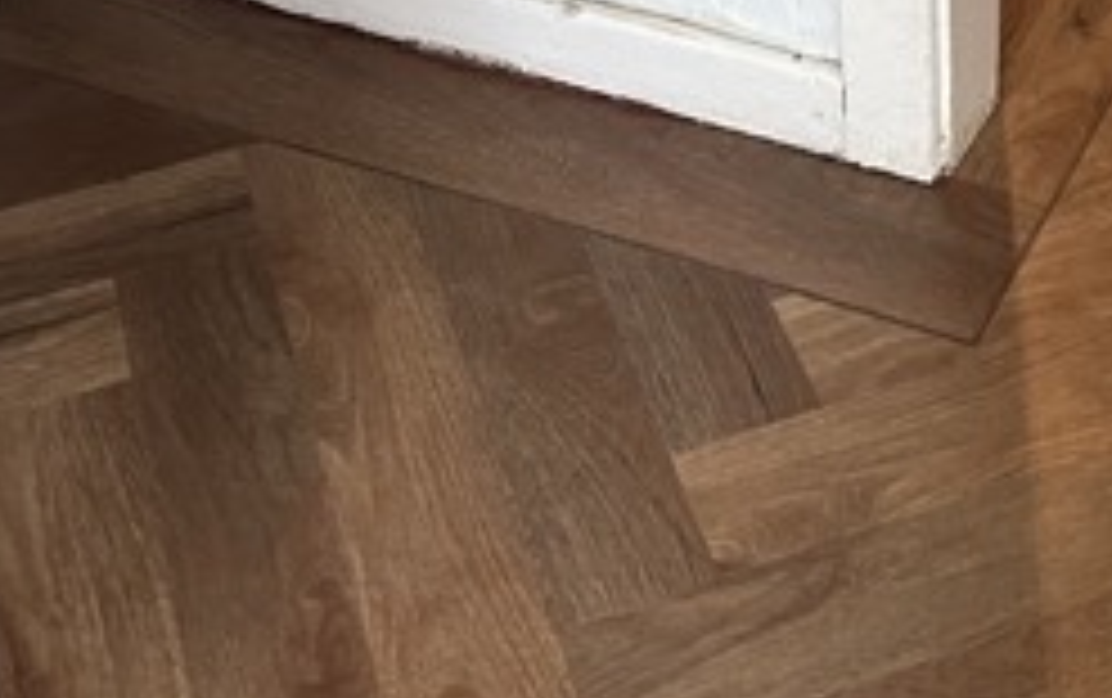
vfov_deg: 16.4
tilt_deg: -38.4
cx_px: 925
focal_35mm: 78
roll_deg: +3.2
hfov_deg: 25.9
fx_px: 2367
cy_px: 9
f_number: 1.6
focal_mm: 5.1
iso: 320
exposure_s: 1/60
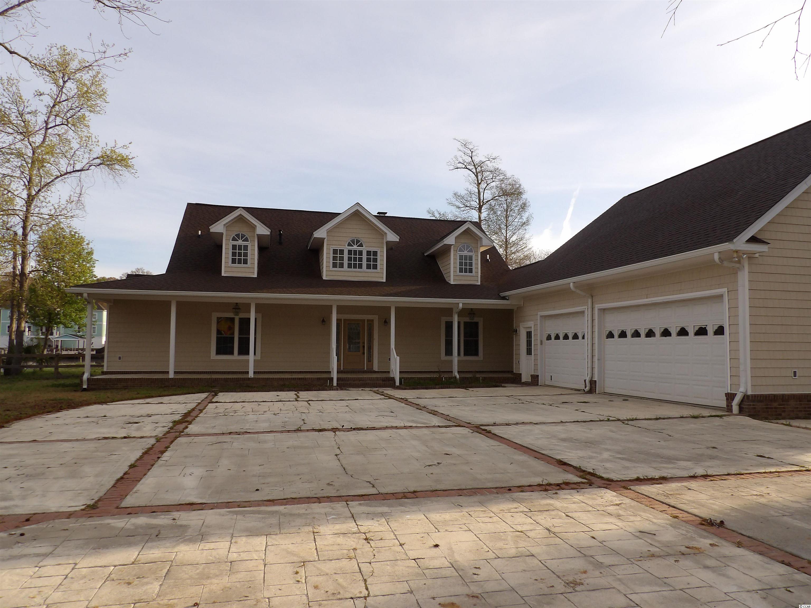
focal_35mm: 24
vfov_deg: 56.8
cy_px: 304
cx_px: 406
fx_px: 562
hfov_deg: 71.6
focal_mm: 4.3
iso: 100
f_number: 3.2
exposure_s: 1/699
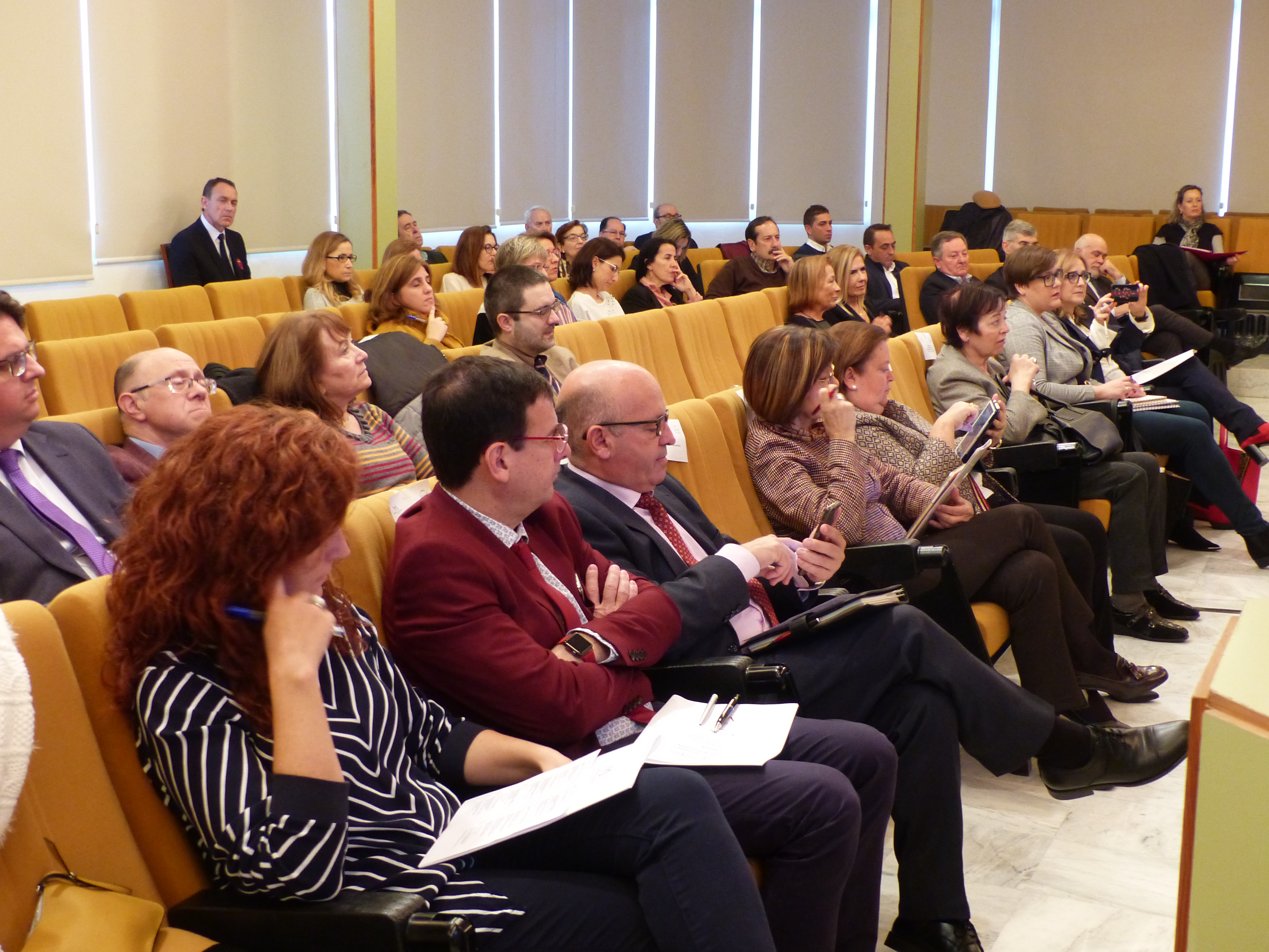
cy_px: 476
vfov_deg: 32.2
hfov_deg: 42.1
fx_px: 1650
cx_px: 634
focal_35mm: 45
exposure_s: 1/20
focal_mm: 8.1
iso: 400
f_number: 2.8
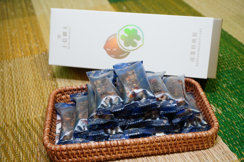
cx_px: 122
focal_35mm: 44
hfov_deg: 45.0
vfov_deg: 30.8
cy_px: 81
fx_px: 295
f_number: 4.5
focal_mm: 29
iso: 2000
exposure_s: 1/50
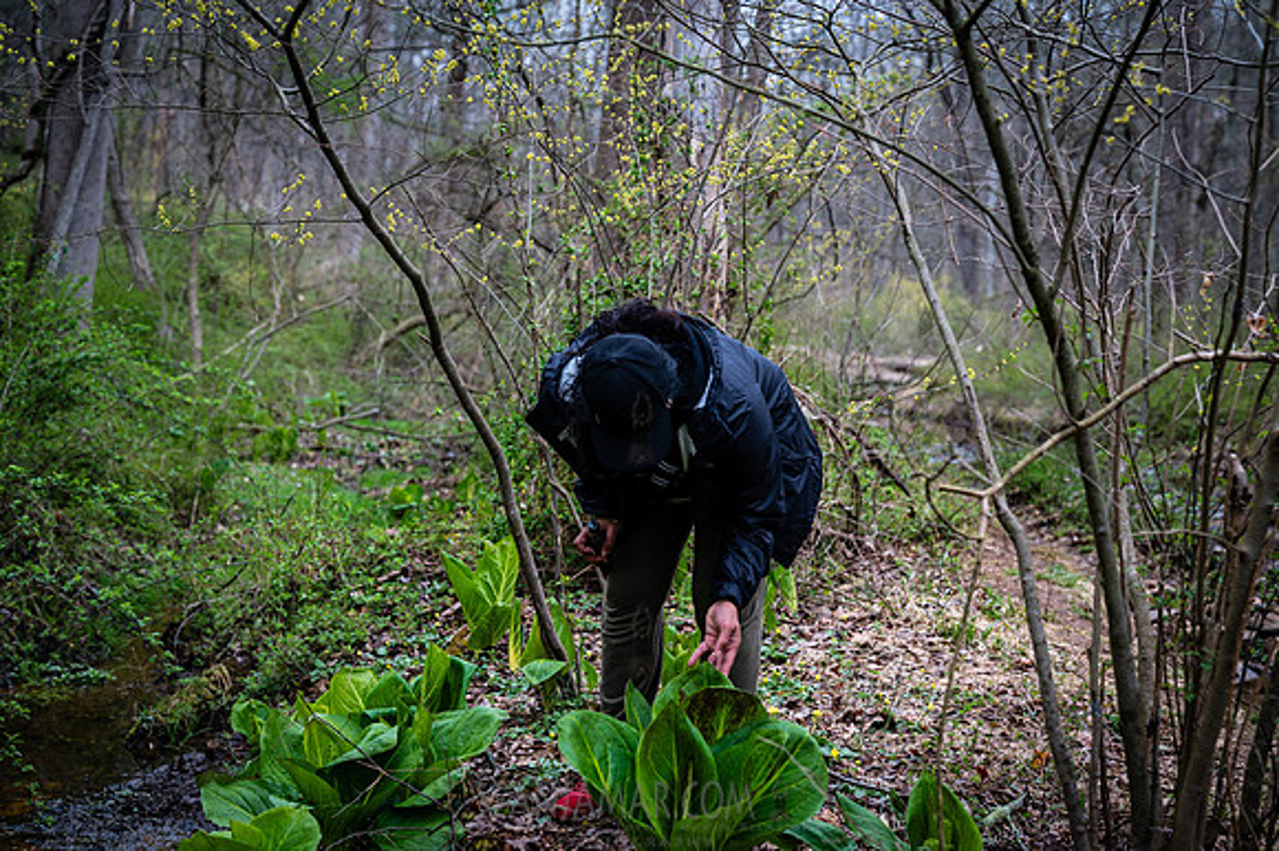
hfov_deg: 36.9
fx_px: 1917
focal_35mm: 54
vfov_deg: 25.0
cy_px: 426
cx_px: 640
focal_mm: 54
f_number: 3.5
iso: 400
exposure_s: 1/160
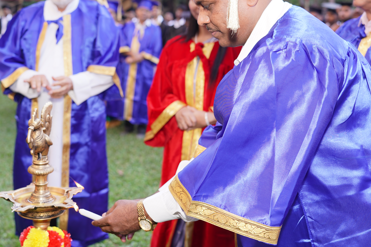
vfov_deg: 26.5
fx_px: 526
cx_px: 189
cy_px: 105
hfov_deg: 38.9
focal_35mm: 51
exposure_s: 1/125
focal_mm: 35
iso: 100
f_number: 2.8
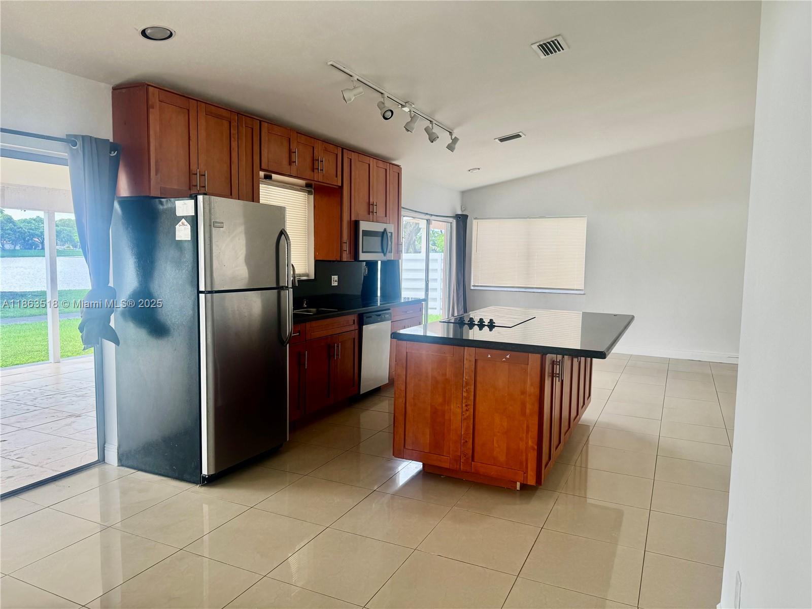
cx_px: 406
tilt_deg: -6.2
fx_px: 563
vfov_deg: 56.8
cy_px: 304
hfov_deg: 71.6
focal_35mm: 24
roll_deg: -1.1
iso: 80
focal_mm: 6.76
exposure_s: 1/164
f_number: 1.78
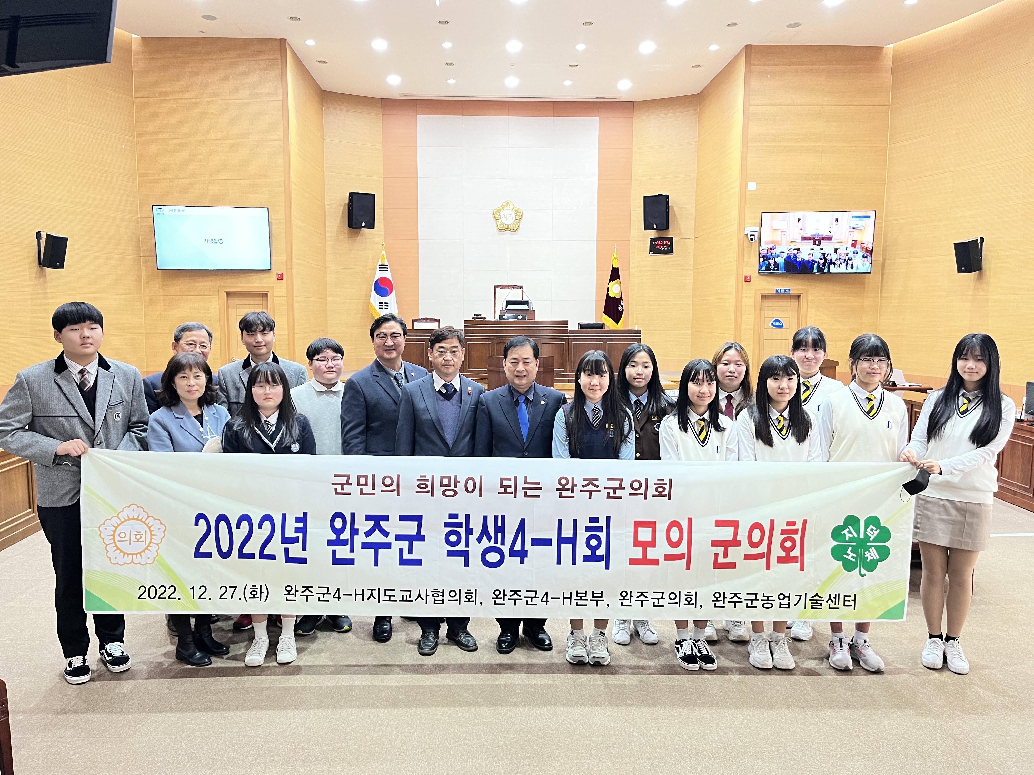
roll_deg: -0.8
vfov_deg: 53.1
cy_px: 388
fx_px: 777
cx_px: 517
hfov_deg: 67.3
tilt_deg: -6.6
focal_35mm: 26
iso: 200
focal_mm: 5.1
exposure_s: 1/60
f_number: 1.6
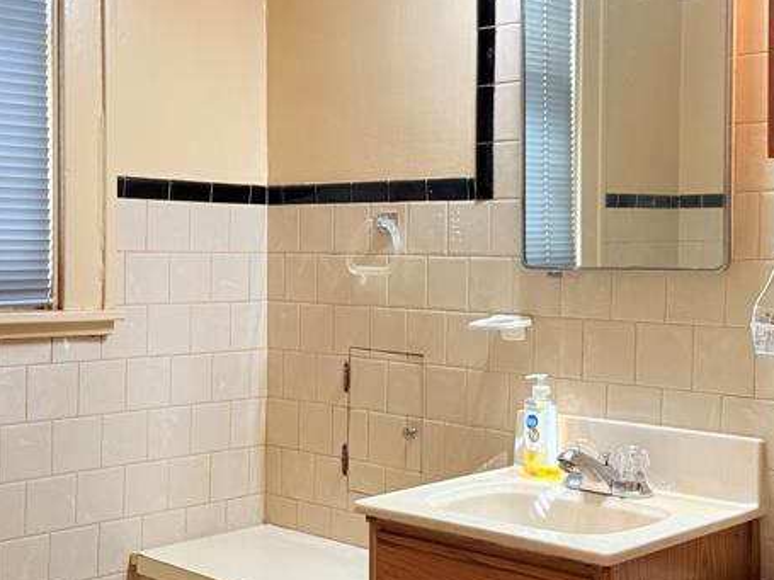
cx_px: 405
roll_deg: -0.2
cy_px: 264
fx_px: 1207
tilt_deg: +0.3
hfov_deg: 35.5
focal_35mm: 54
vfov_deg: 27.0
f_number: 1.78
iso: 250
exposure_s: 1/120
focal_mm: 6.76
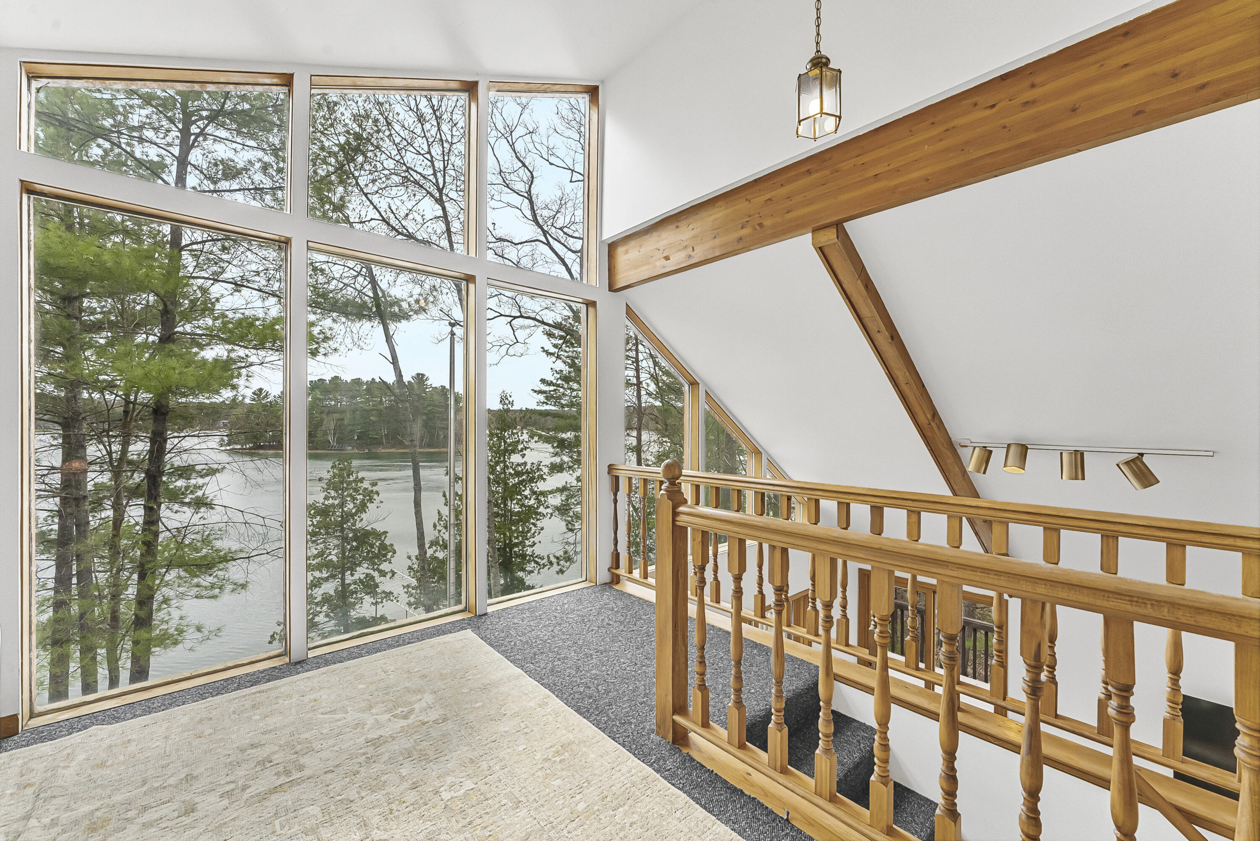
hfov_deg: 101.9
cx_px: 630
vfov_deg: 78.9
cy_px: 420
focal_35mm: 15
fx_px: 511
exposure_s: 1/100
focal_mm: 14.6
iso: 1600
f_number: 11
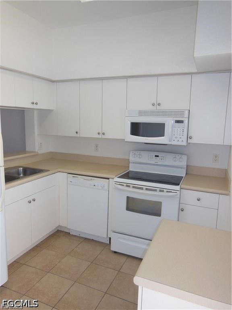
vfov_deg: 69.4
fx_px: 223
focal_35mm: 25
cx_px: 116
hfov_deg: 54.9
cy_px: 155
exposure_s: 1/40
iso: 125
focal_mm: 4.5
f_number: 3.5
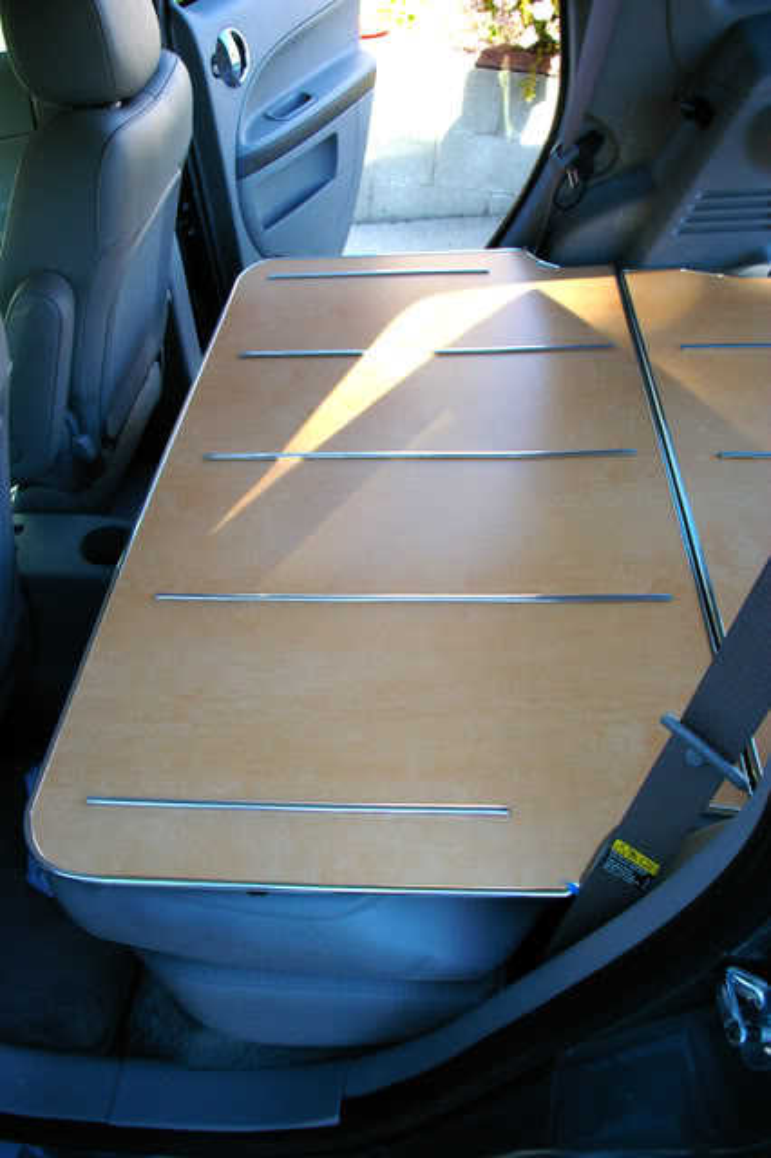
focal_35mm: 30
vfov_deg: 62.0
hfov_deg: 43.6
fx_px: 965
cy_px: 579
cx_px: 386
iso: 800
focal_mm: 20
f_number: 9.5
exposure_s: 1/60
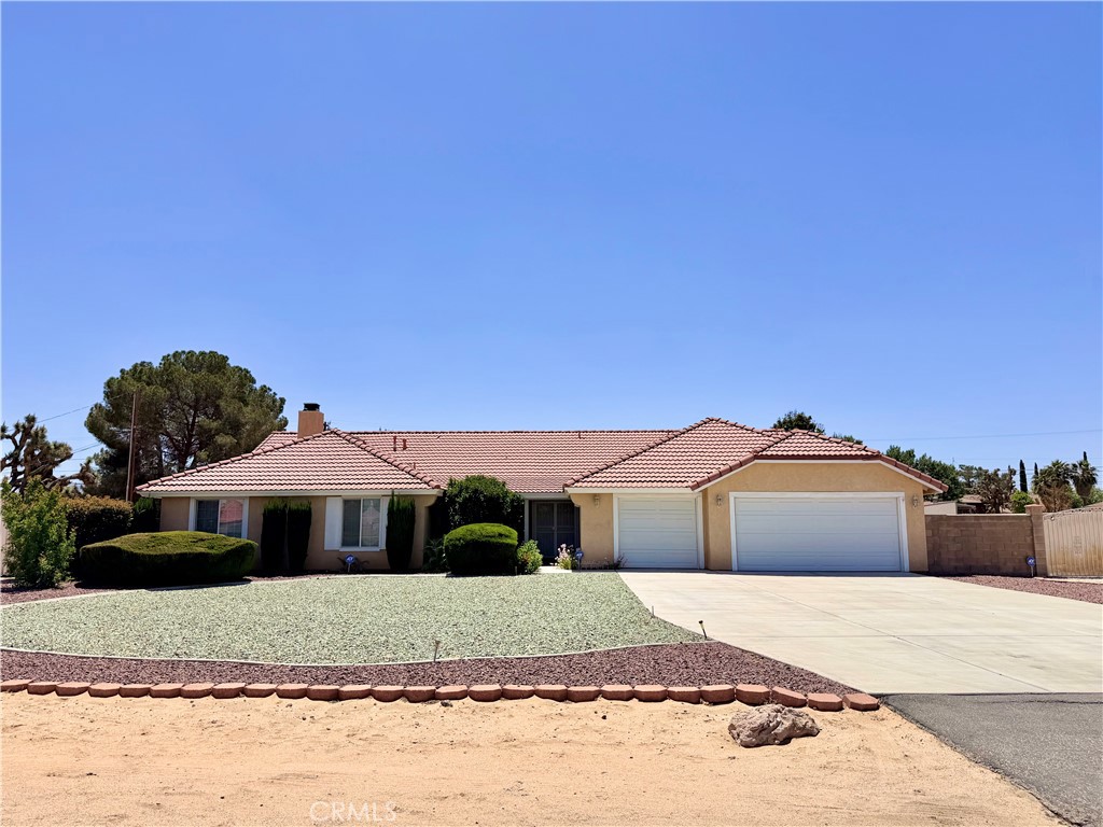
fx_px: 765
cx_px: 552
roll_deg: +0.3
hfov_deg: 71.6
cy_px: 414
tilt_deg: +8.1
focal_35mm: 24
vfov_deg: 56.8
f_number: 1.78
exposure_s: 1/9091
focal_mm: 6.76
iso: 80
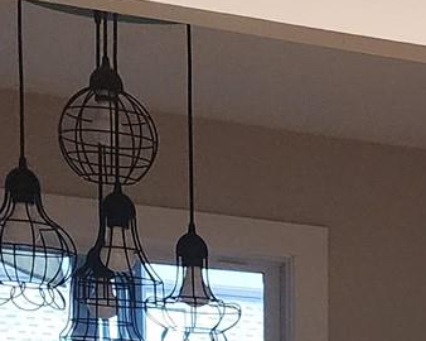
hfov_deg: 11.4
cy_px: 640
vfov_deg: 10.6
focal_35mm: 136
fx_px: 1714
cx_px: 1068
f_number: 1.8
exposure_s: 1/120
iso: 250
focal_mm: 6.4
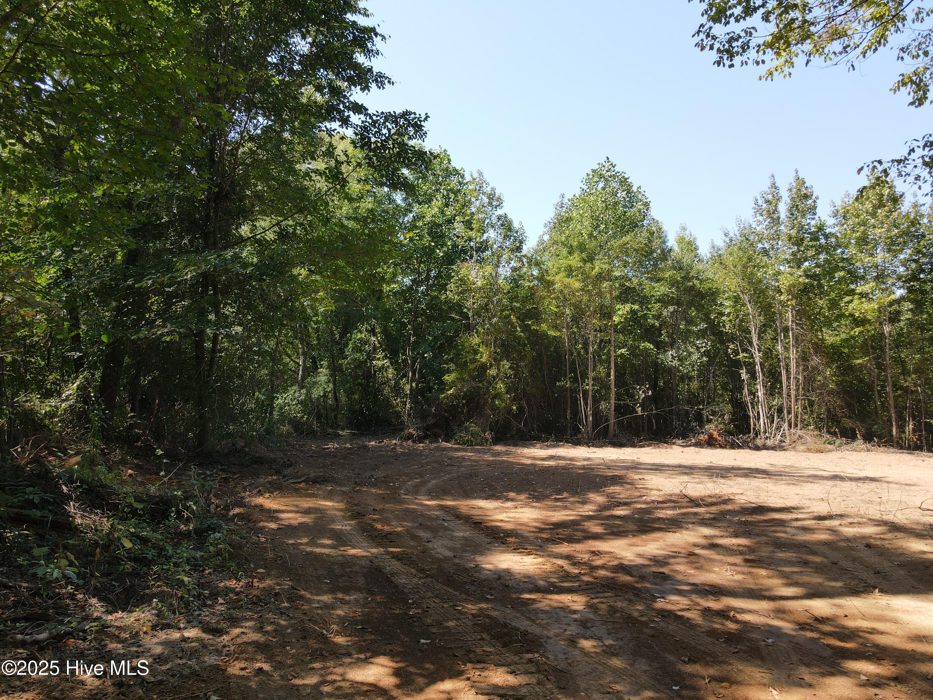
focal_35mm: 24
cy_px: 350
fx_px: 647
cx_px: 466
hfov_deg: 71.6
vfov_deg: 56.8
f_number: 2.8
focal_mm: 4.5
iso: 100
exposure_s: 1/200
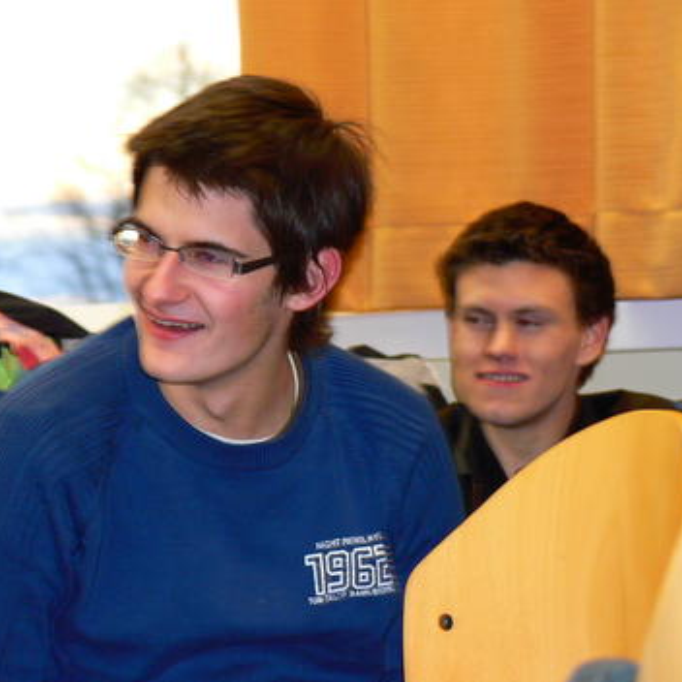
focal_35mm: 204
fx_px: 4547
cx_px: 356
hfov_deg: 8.6
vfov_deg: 8.6
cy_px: 341
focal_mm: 36.3
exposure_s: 1/30
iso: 200
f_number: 3.6
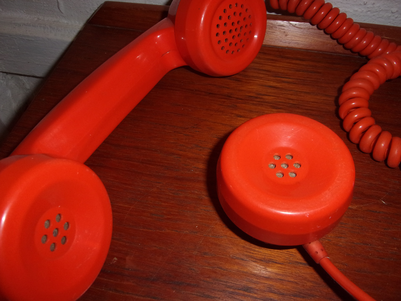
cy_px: 150
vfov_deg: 49.7
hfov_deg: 63.4
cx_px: 200
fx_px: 324
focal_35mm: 28
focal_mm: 5.1
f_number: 3.9
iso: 125
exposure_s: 1/34
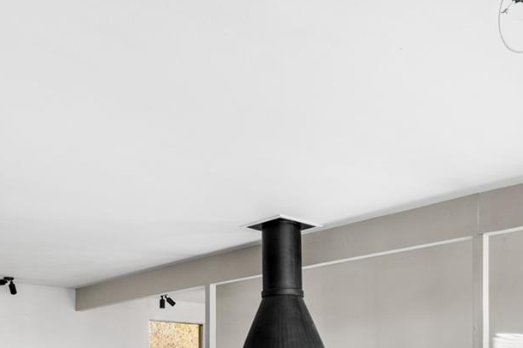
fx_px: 610
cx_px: 313
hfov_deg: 46.2
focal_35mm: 42
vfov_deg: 29.2
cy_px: 371
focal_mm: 16
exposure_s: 1/10
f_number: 8
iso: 125
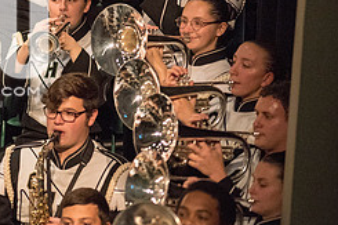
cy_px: 42
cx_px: -55
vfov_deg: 1.9
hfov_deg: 2.9
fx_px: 6671
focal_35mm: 711
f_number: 2.8
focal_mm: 300
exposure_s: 1/500
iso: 4000
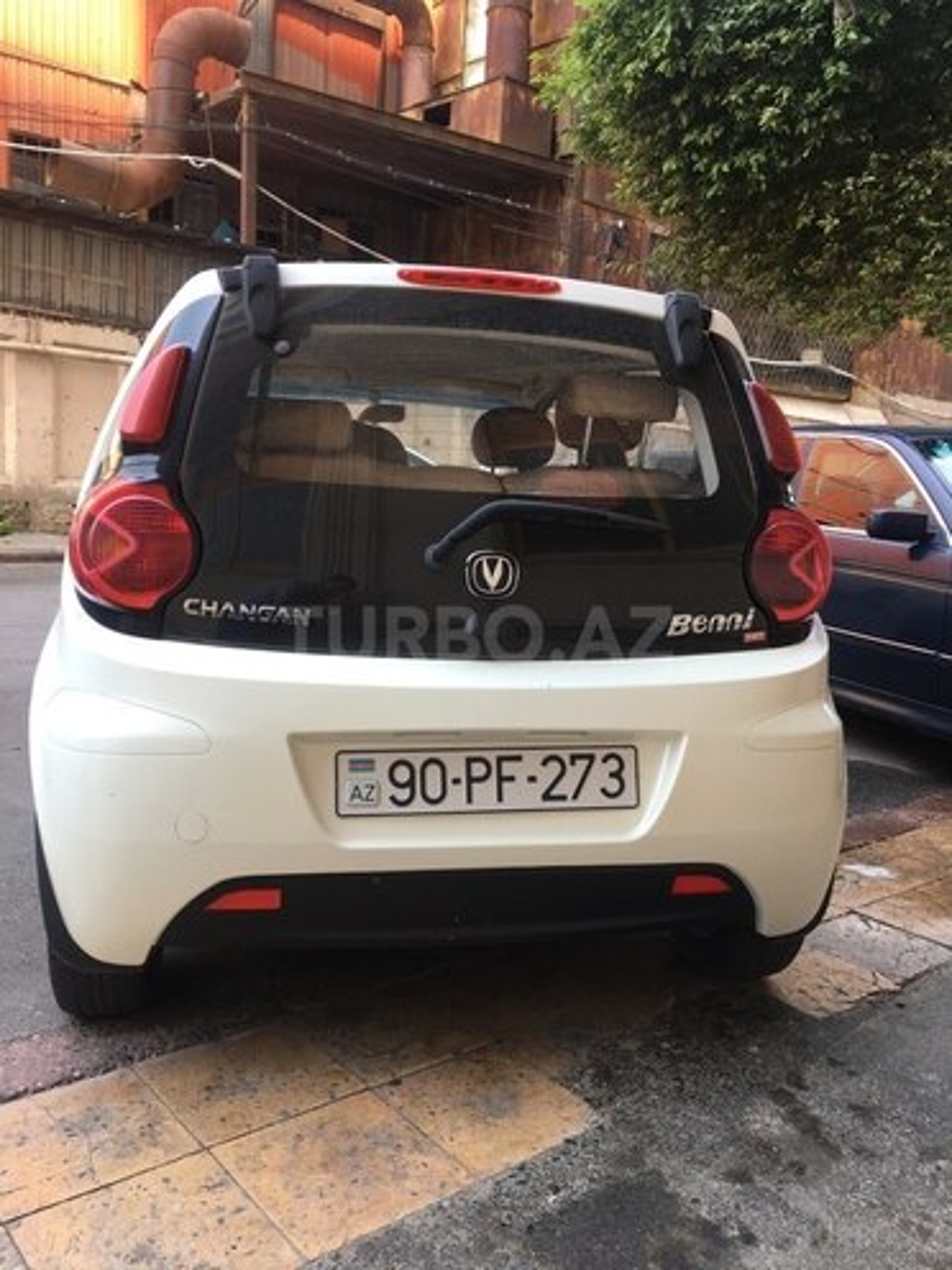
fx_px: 1063
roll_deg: -3.4
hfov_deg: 48.2
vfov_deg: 61.7
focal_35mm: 29
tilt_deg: -8.3
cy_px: 635
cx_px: 476
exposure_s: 1/100
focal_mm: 4.15
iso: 25
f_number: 2.2
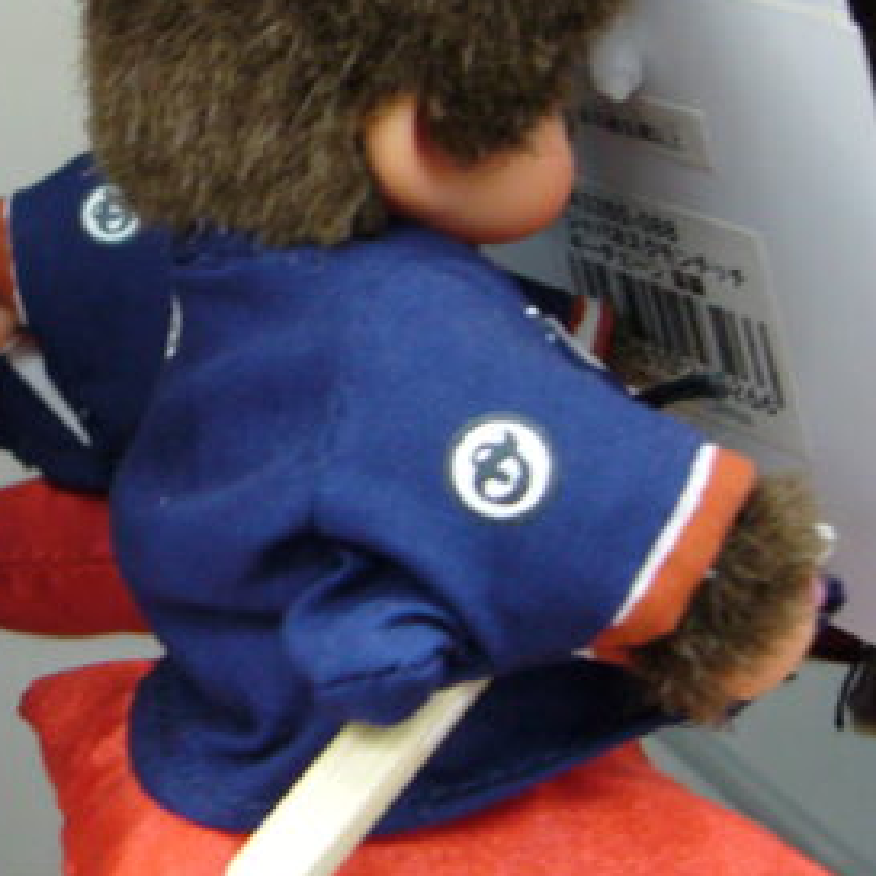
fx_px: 2491
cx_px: -45
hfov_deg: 19.3
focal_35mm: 87
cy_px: 218
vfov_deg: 19.8
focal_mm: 5.8
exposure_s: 1/15
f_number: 2.8
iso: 200
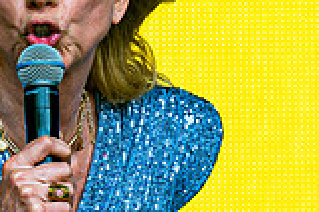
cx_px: 74
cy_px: 76
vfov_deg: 1.5
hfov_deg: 2.3
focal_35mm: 895
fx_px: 7922
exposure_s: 1/400
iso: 180
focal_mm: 200
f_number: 5.6
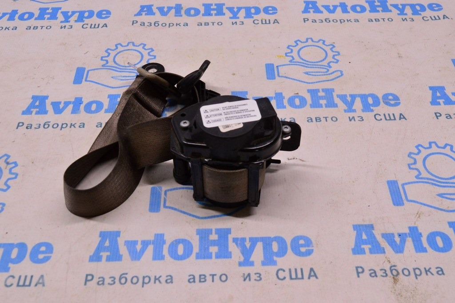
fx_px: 530
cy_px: 152
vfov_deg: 31.8
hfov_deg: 46.4
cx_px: 228
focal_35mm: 42
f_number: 8
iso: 1600
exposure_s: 1/125
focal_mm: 28
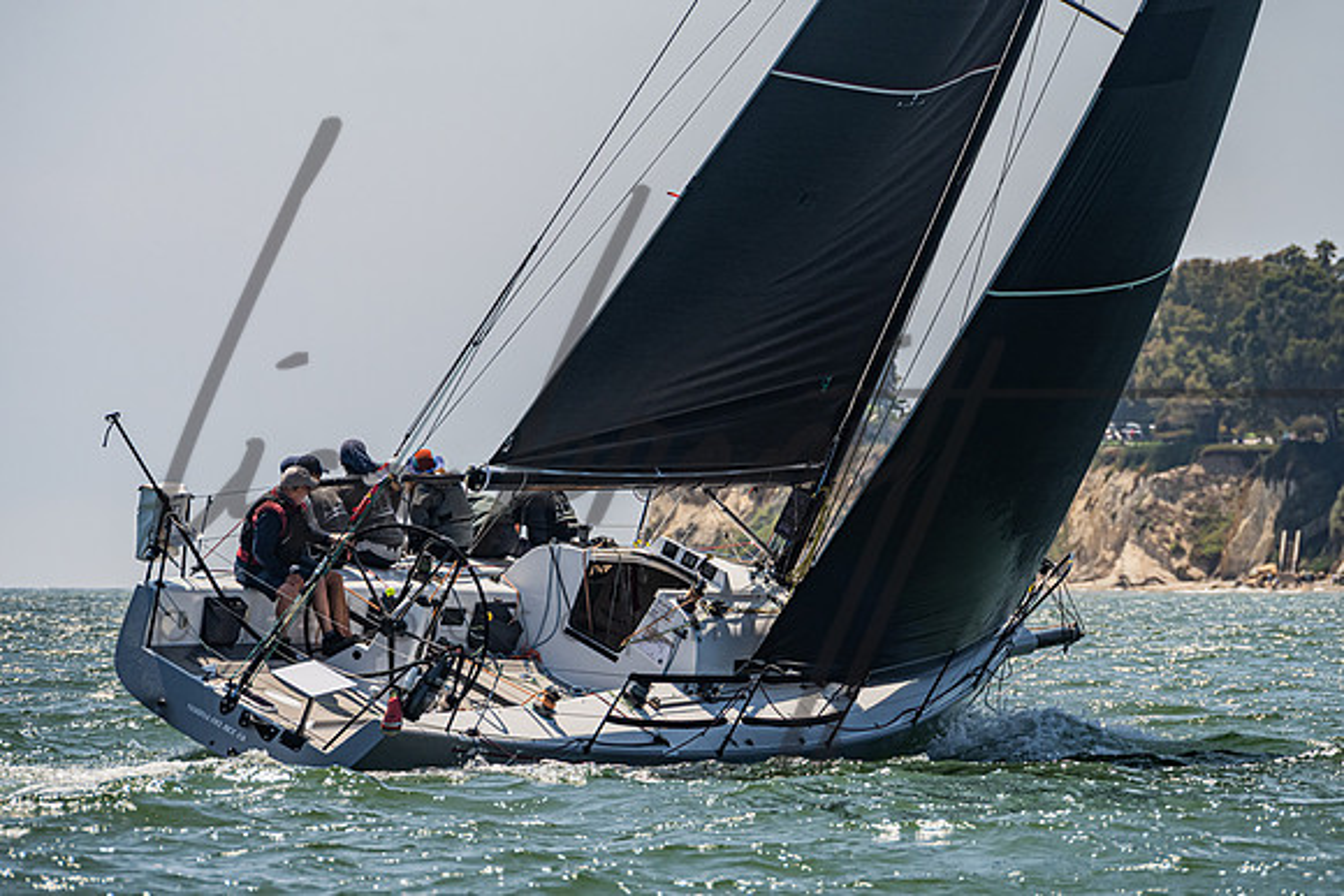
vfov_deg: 4.1
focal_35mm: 333
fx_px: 12448
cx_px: 659
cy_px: 359
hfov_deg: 6.2
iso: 400
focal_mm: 250
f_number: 8
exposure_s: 1/1600
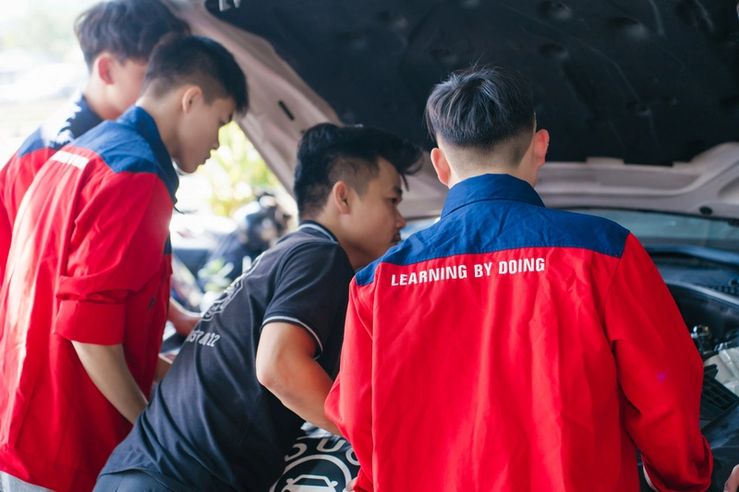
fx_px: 1437
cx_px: 370
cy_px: 246
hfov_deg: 28.8
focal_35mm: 70
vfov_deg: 19.4
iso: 320
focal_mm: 70
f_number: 3.5
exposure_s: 1/160
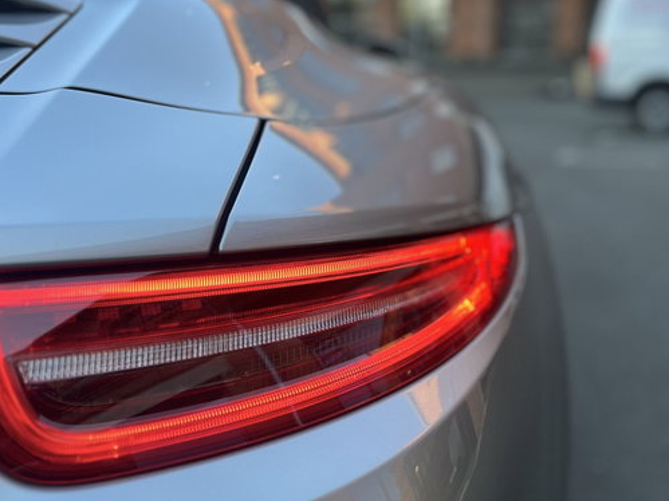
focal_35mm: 40
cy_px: 241
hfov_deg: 46.8
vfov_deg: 35.9
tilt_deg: -13.0
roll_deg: -0.4
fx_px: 773
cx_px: 343
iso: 40
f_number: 1.6
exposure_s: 1/154
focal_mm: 5.1
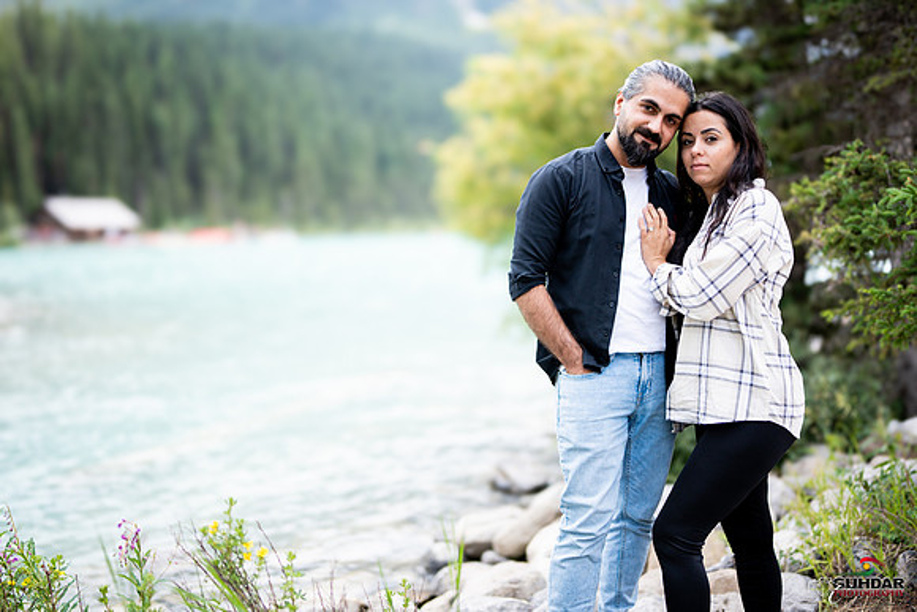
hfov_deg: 54.4
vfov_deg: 37.9
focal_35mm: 35
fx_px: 892
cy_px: 306
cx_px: 458
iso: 200
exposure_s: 1/4000
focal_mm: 35
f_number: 1.2
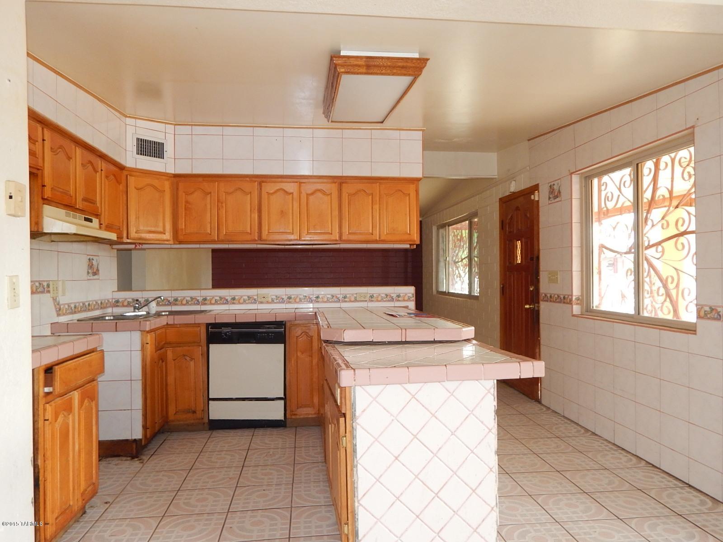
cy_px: 271
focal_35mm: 25
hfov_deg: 69.4
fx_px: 522
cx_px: 362
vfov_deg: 54.9
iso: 200
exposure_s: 1/30
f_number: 3.1
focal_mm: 4.5
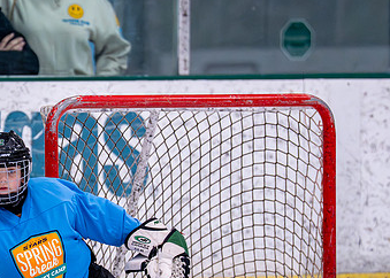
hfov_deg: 3.5
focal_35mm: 571
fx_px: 6323
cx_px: 23
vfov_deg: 2.5
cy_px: 212
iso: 2500
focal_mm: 200
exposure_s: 1/1250
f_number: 2.8
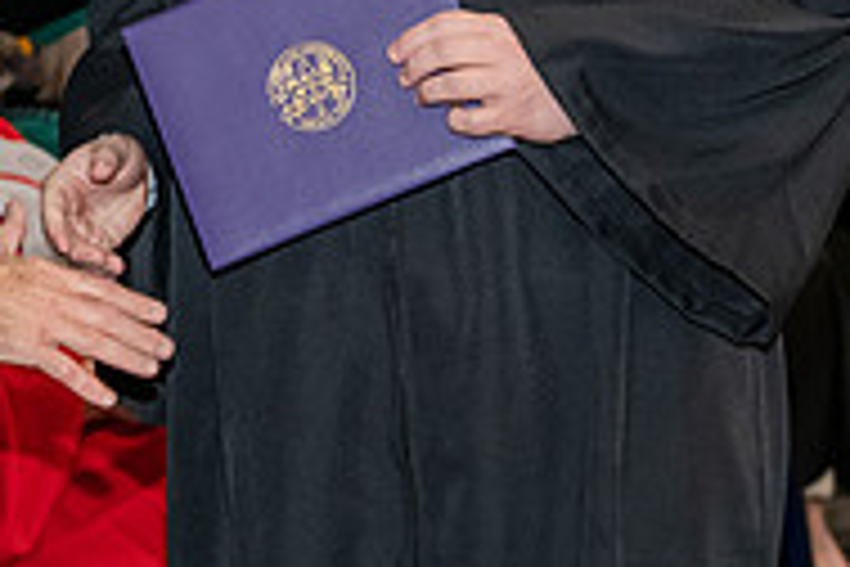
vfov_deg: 6.3
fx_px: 5076
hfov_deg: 9.5
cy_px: -236
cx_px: -85
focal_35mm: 215
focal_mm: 70
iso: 2500
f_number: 5
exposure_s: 1/200
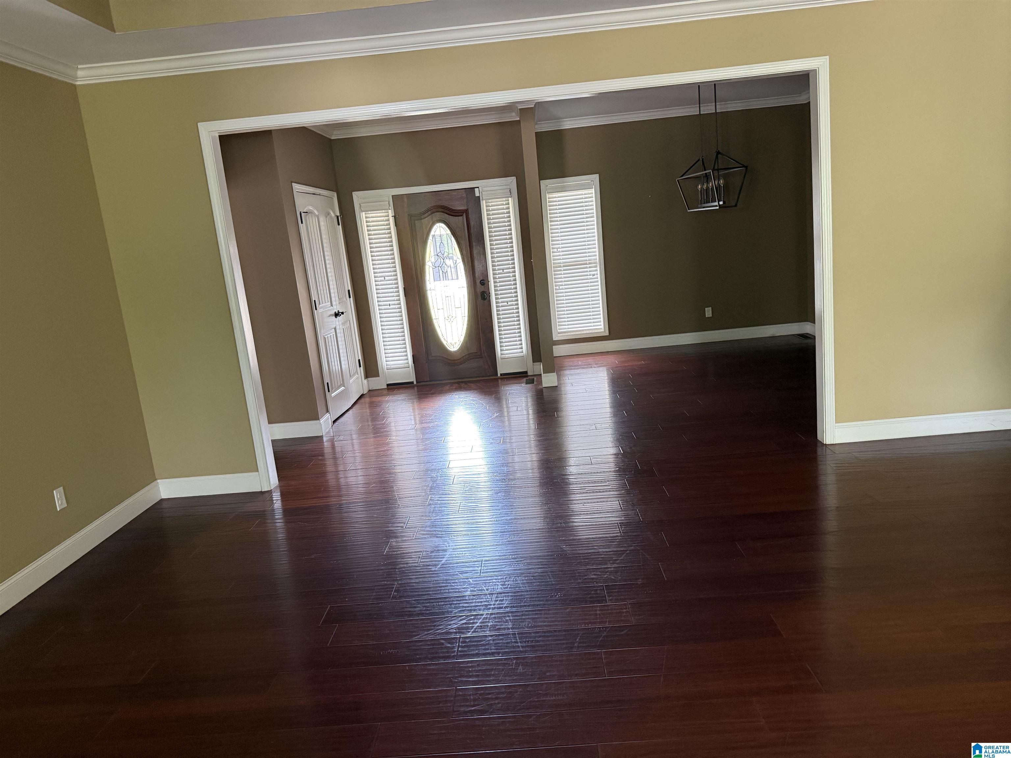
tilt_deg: -10.0
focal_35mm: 24
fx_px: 701
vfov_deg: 56.8
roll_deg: +6.3
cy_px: 379
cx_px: 506
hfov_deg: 71.6
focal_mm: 6.76
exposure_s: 1/60
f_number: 1.78
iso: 500
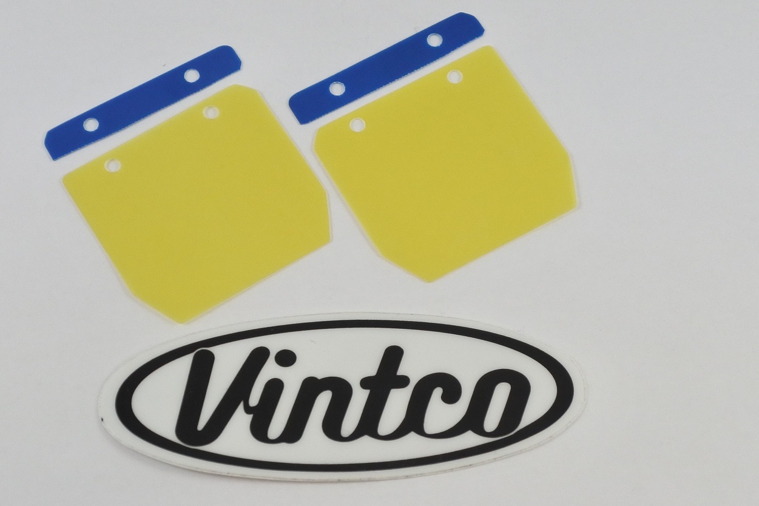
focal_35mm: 45
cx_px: 356
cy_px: 252
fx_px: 949
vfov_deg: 29.9
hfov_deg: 43.6
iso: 400
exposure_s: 1/250
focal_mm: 14
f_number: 4
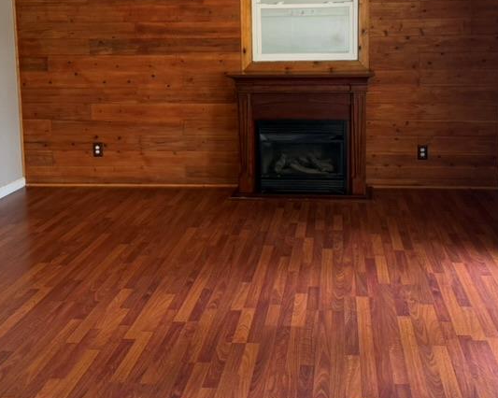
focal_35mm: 45
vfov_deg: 32.8
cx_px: 277
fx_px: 663
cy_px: 106
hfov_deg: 41.1
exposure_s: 1/138
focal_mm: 6.76
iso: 200
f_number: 1.78
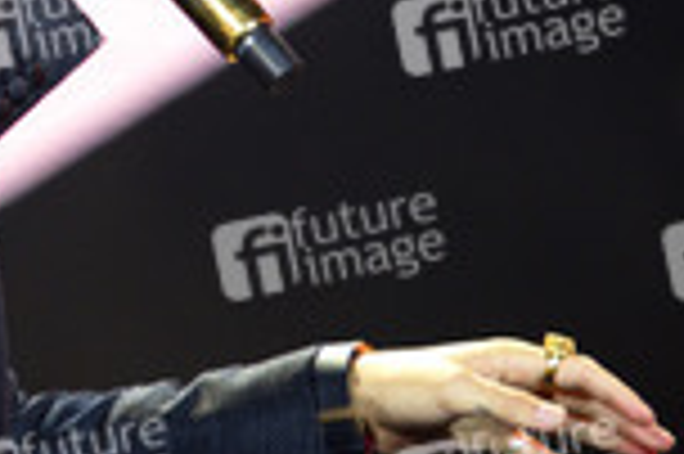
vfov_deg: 3.6
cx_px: -63
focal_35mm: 385
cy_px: -90
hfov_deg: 5.3
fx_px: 7307
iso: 1600
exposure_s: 1/800
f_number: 2.8
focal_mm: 130
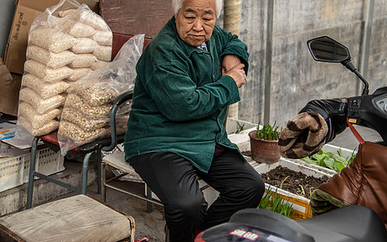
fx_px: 707
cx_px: 150
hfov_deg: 30.5
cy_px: 108
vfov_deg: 19.4
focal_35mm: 67
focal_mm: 52
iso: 500
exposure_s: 1/1600
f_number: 4
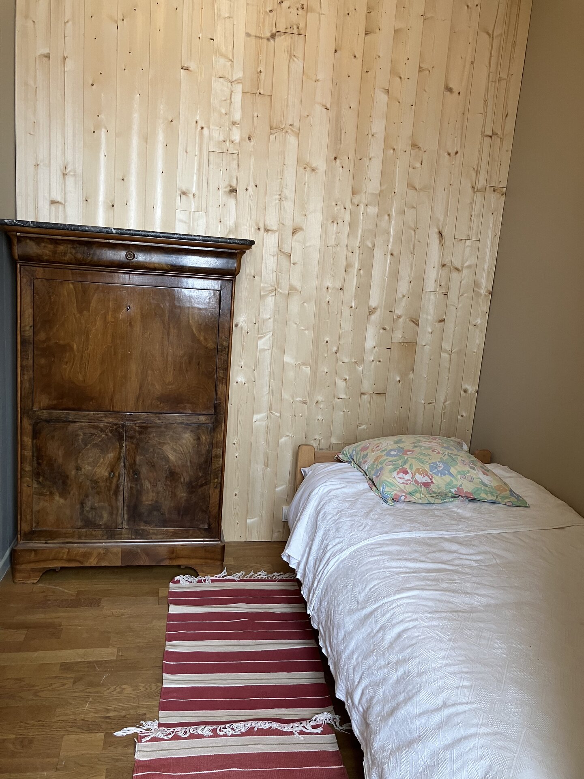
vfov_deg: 63.4
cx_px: 292
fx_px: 630
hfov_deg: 49.7
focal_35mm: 28
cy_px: 390
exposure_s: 1/50
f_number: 1.8
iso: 80
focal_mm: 3.99
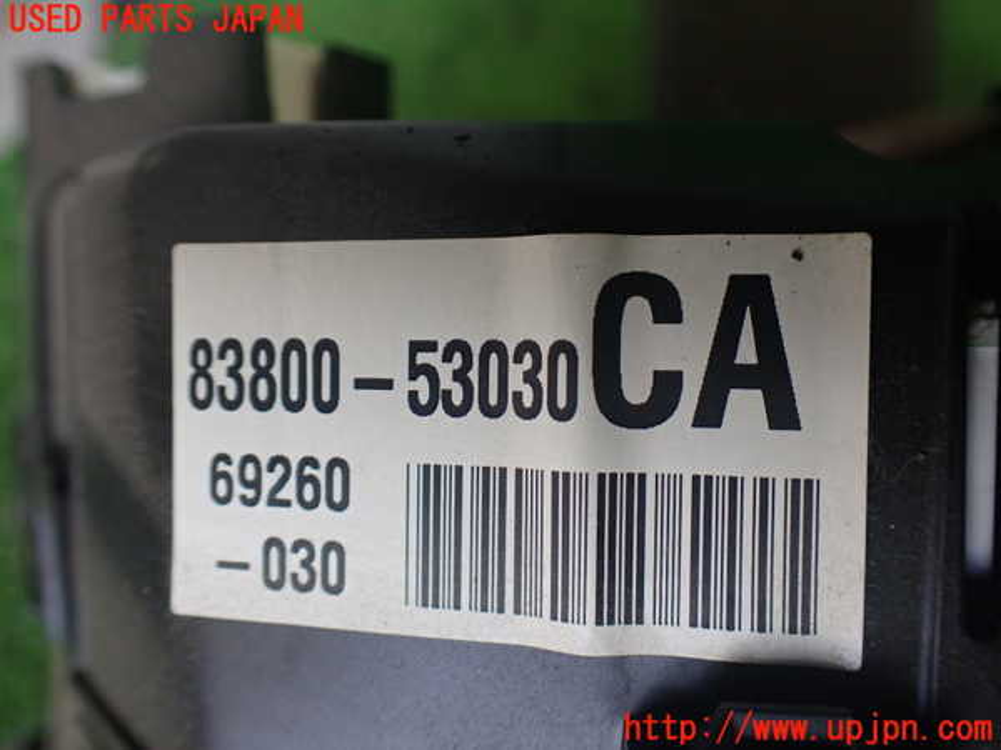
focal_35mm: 30
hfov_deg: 60.0
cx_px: 500
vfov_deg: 46.8
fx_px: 868
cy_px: 375
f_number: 2.3
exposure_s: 1/125
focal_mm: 5.4
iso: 250
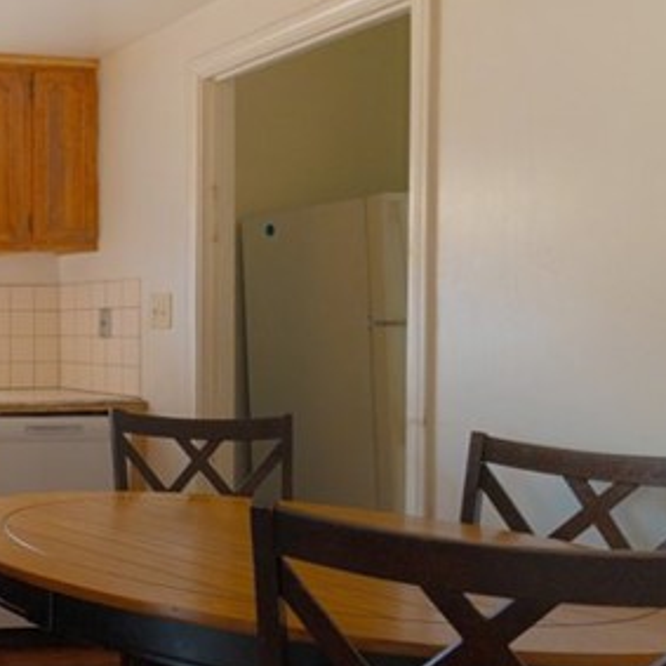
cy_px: 329
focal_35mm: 43
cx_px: -292
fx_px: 936
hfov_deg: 28.3
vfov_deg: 39.2
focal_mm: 14
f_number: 6.3
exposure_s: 1/30
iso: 640
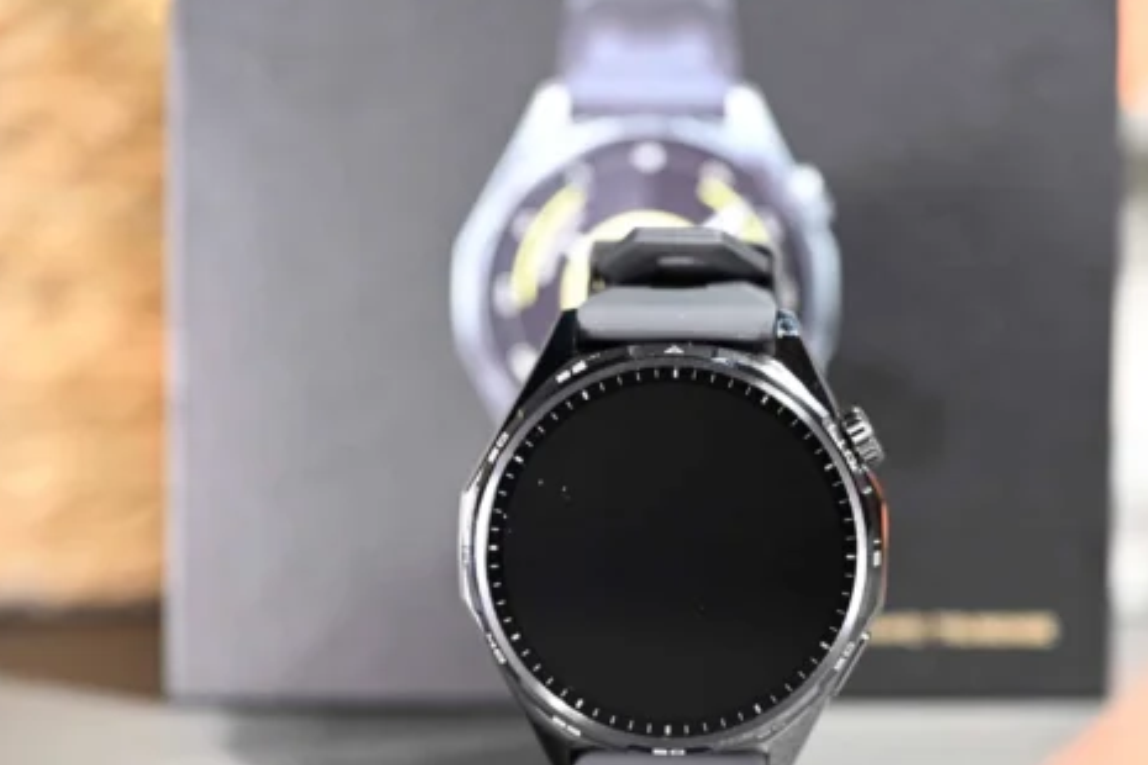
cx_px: 654
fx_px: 4113
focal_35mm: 129
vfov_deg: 10.6
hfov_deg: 15.9
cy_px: 479
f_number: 4
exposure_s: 1/125
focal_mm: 100
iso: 1600
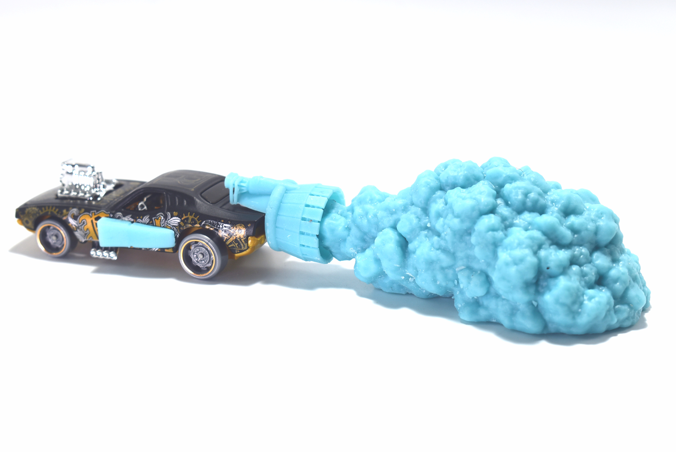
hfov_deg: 26.0
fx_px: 1466
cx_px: 338
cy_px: 226
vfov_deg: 17.5
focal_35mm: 78
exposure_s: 1/250
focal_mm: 52
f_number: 8
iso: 140
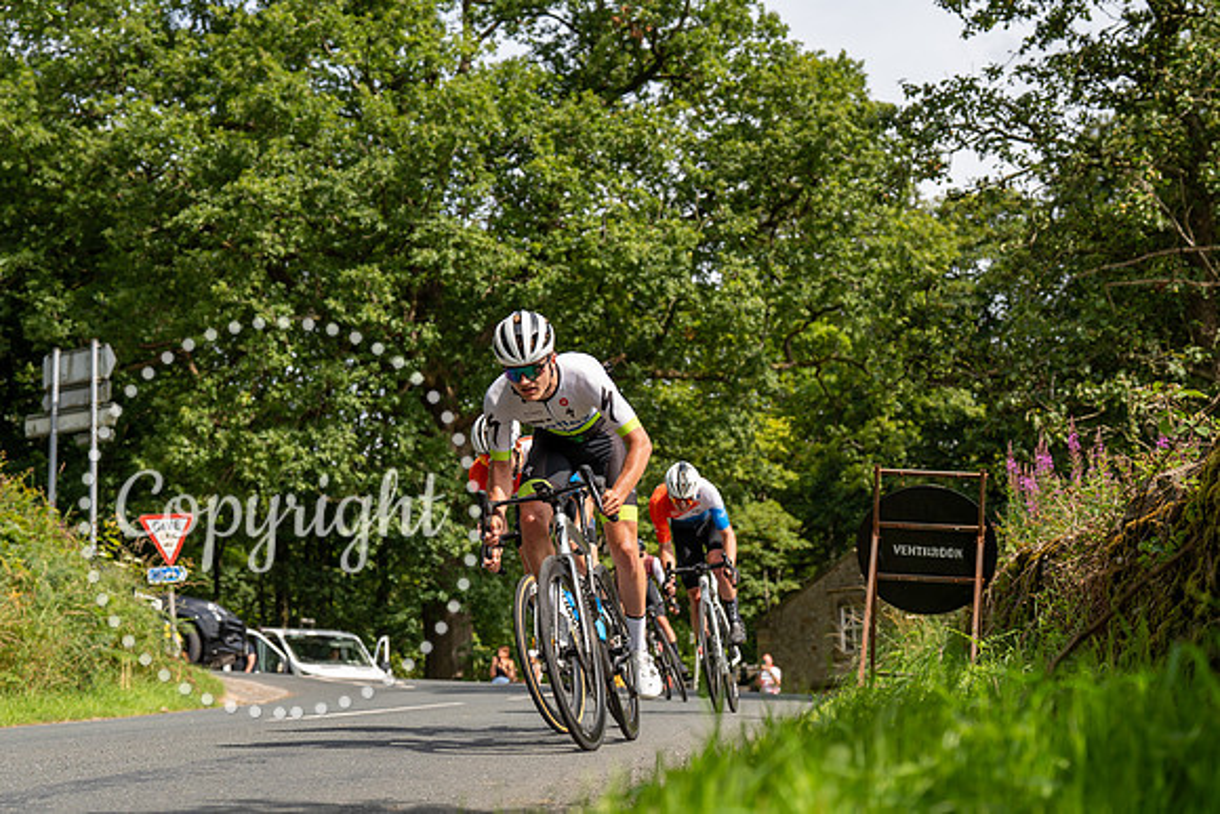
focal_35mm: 70
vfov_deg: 19.5
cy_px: 407
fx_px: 2373
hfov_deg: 28.8
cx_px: 610
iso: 250
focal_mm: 70
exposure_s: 1/1000
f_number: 5
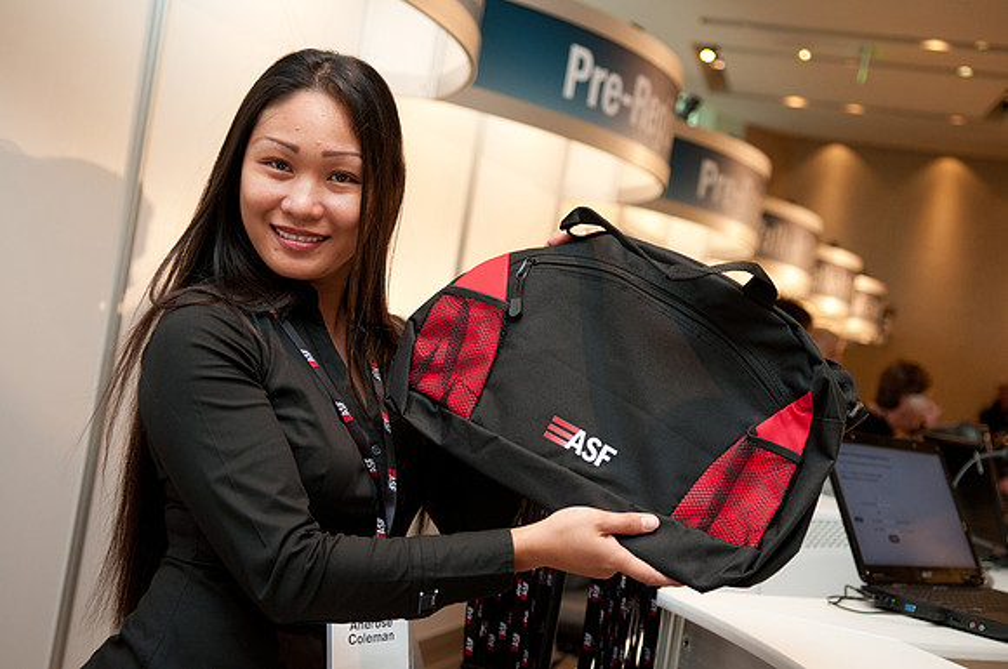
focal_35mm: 51
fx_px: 1426
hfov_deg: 38.9
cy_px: 334
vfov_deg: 26.4
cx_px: 504
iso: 640
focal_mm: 34
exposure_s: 1/125
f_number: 2.8
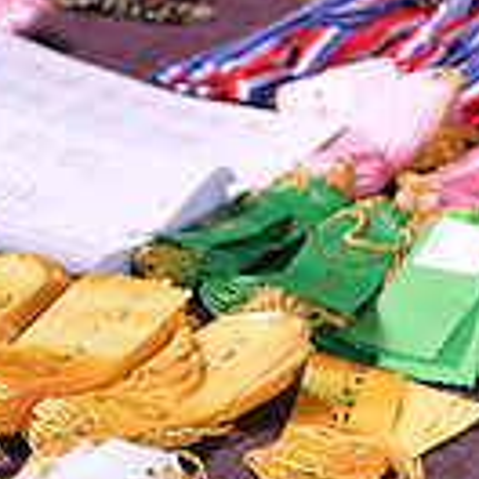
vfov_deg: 11.5
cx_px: -508
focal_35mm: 149
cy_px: 546
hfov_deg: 10.6
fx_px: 2333
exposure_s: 1/250
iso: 2000
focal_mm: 40
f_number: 5.6
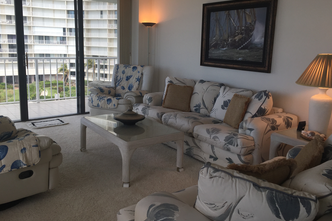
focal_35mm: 32
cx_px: 163
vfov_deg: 41.0
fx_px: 295
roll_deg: -2.6
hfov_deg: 58.7
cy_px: 97
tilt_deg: -9.8
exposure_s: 1/359
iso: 32
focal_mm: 4.15
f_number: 2.2
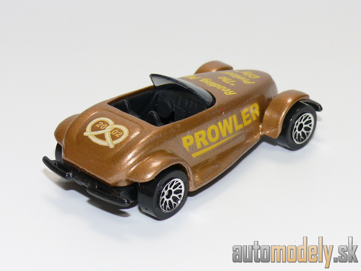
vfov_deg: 14.4
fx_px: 1074
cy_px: 136
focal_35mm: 103
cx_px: 180
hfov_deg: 19.1
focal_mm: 13.6
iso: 100
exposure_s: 1/30
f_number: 4
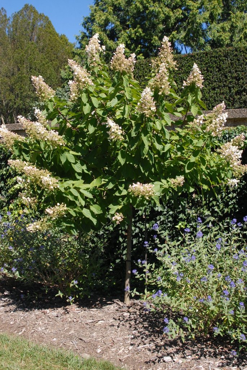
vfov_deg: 46.4
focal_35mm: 42
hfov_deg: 32.0
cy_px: 185
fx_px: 431
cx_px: 124
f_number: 9
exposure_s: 1/320
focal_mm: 28
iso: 400
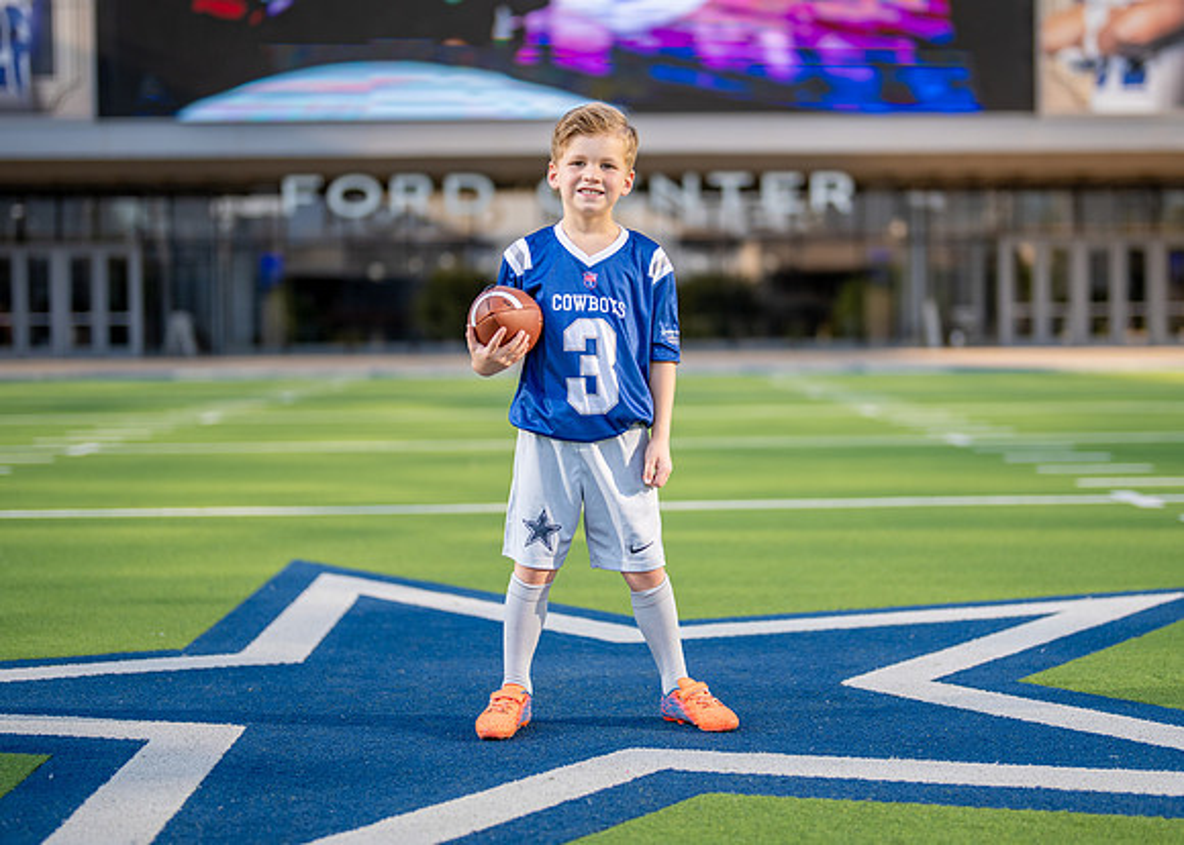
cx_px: 663
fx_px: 2142
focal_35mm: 64
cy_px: 404
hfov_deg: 30.9
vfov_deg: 22.3
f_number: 1.2
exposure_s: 1/4000
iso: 125
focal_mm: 50
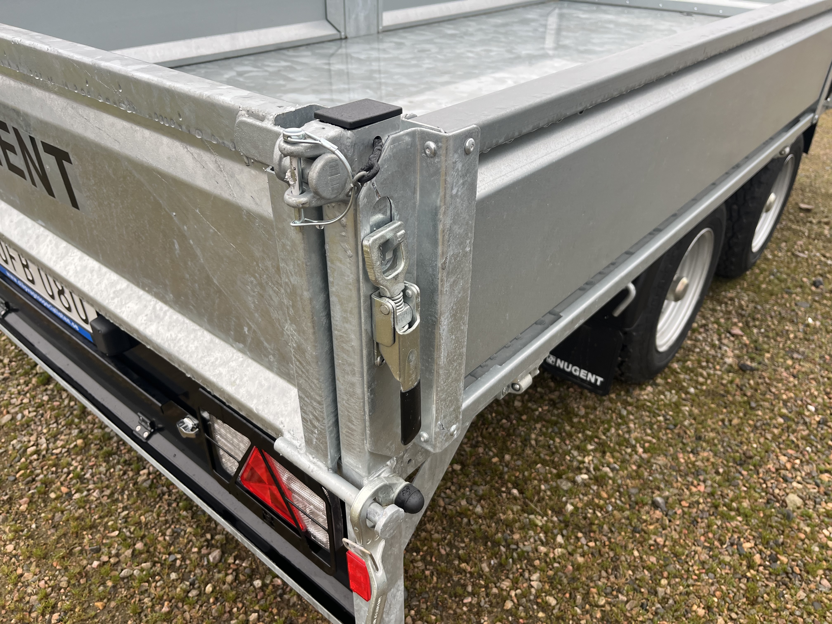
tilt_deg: -31.9
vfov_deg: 53.1
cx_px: 416
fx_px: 625
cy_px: 312
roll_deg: -1.9
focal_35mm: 26
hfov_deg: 67.3
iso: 64
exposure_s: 1/121
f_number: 1.6
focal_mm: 5.1
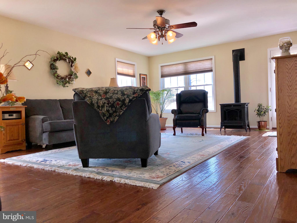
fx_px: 240
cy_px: 112
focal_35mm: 28
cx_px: 148
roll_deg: +2.6
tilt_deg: +0.0
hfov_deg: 63.4
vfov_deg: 49.7
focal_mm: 4
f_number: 1.8
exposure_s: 1/120
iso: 25
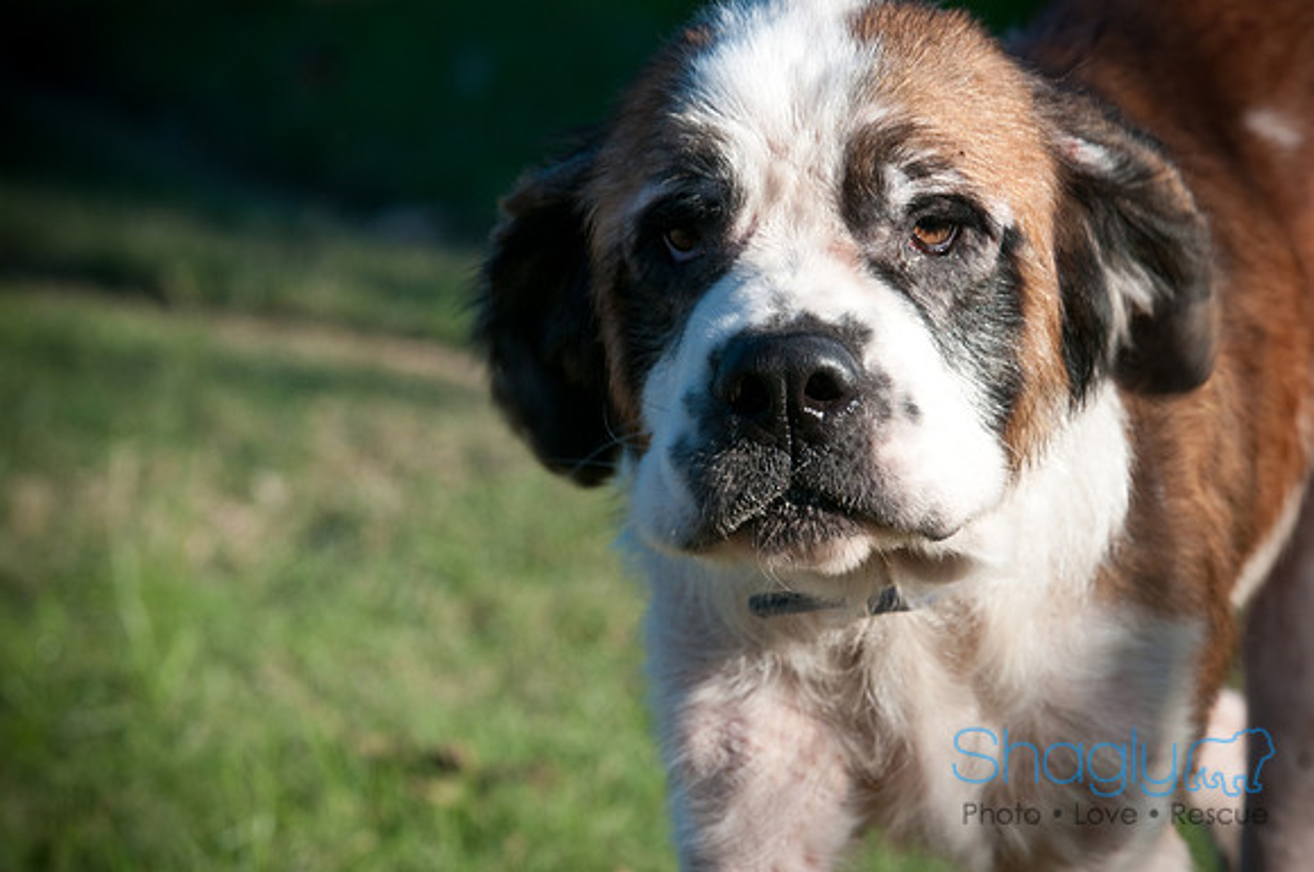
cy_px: 436
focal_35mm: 218
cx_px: 657
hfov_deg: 9.5
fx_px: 7928
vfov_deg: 6.3
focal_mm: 145
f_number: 9
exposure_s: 1/320
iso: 200
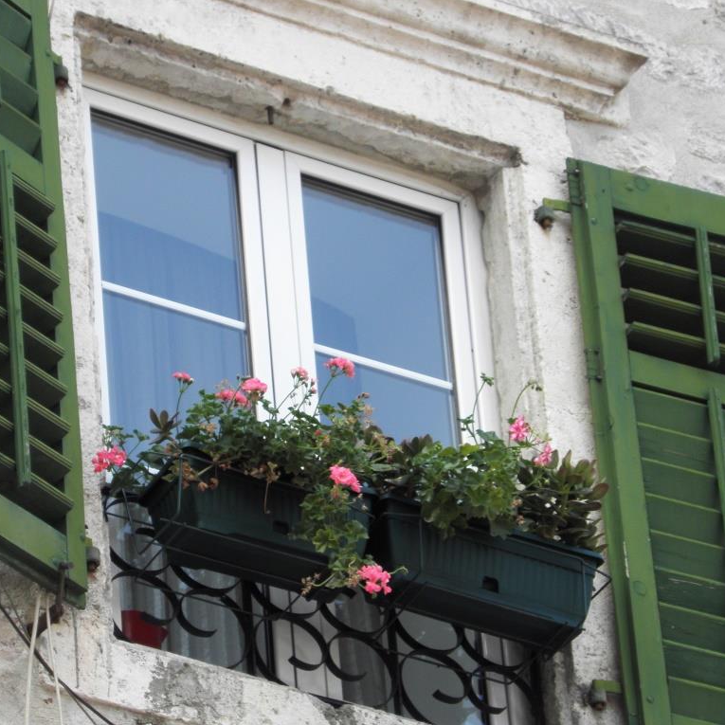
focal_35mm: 304
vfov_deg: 5.8
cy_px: 362
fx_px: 7203
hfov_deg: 5.8
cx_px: 281
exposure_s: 1/125
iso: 125
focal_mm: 45.85
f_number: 4.5
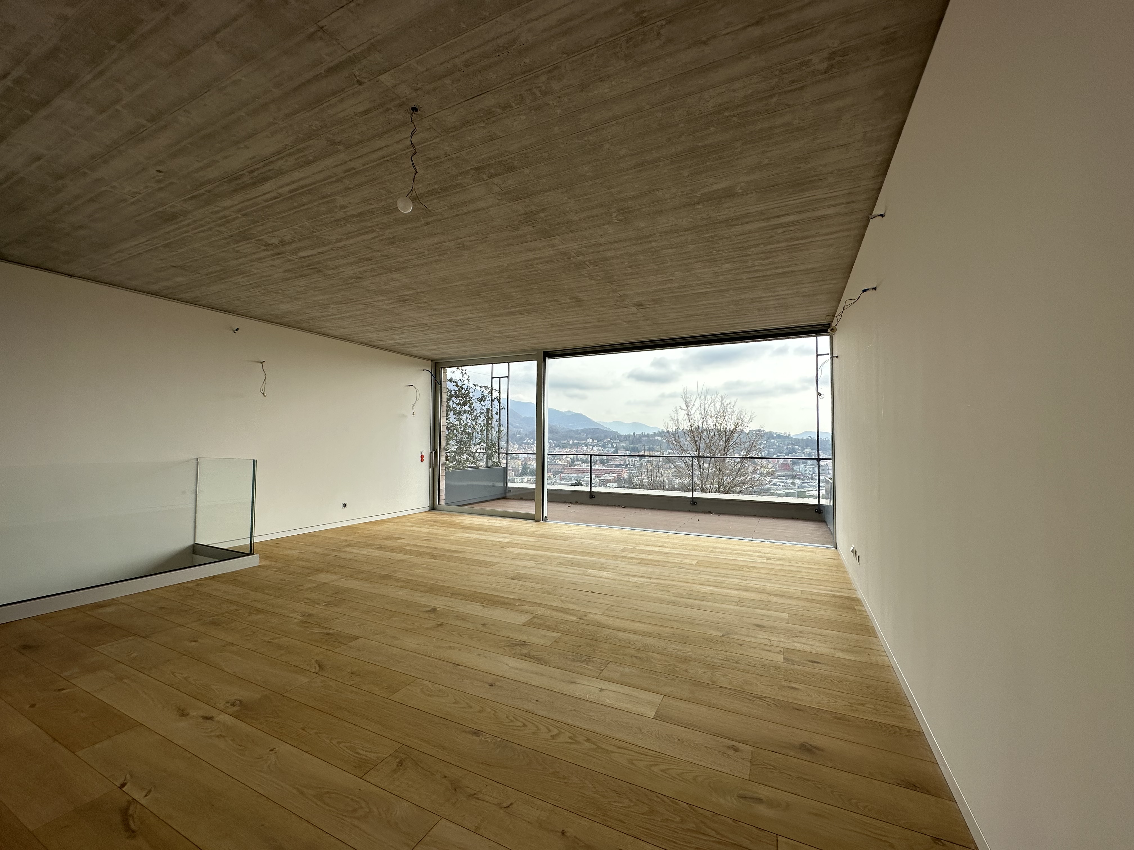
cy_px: 425
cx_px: 567
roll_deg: -0.4
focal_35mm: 14
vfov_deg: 85.7
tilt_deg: +1.7
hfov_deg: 102.1
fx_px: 459
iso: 40
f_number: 2.2
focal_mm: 2.22
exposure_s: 1/831
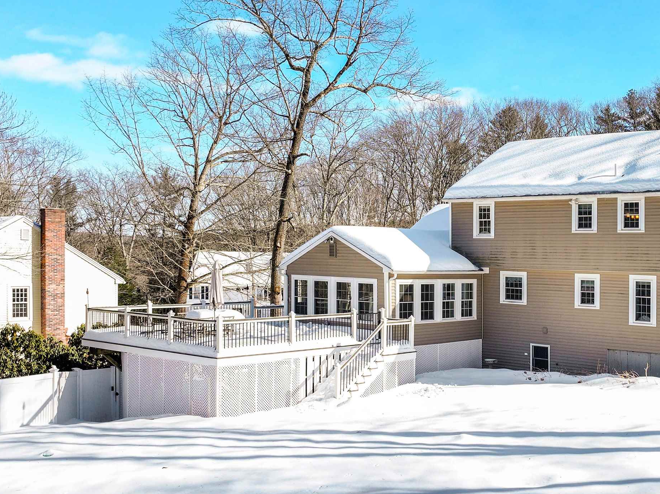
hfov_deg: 45.1
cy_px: 234
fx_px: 762
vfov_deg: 35.9
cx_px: 502
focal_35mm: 40
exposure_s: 1/1250
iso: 110
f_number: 2.8
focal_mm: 12.29
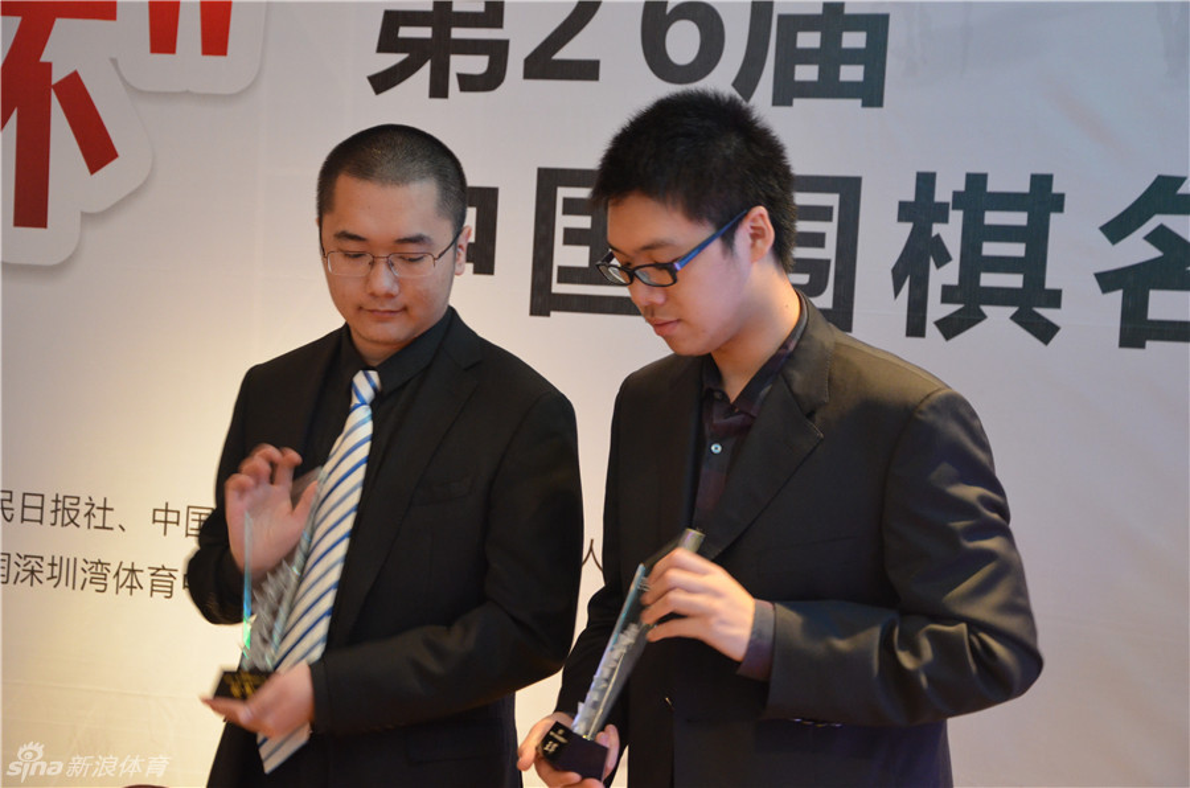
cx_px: 595
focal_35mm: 75
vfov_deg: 18.1
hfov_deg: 27.0
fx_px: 2474
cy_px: 394
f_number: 5
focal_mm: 50
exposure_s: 1/13
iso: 2000
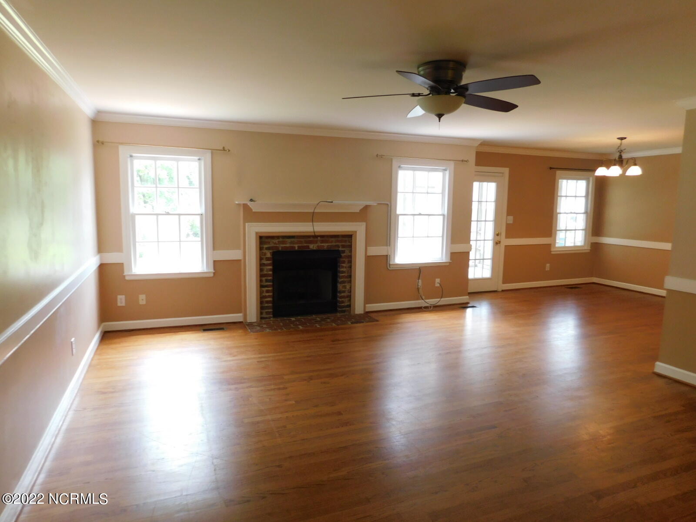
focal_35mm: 23
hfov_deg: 73.9
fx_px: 462
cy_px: 261
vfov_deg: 58.9
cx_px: 348
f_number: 3
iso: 160
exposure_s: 1/30
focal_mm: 4
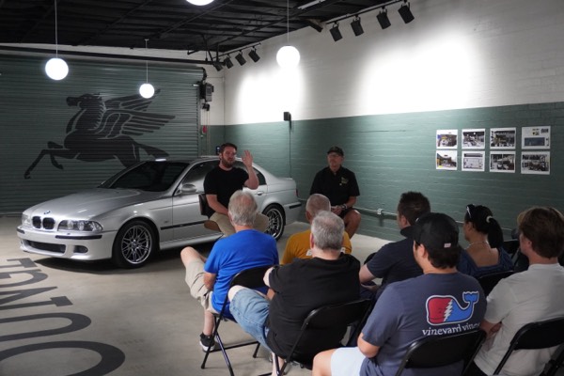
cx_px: 282
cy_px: 188
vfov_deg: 34.2
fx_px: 611
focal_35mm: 39
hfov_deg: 49.6
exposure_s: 1/160
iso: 3200
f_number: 4.5
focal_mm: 26
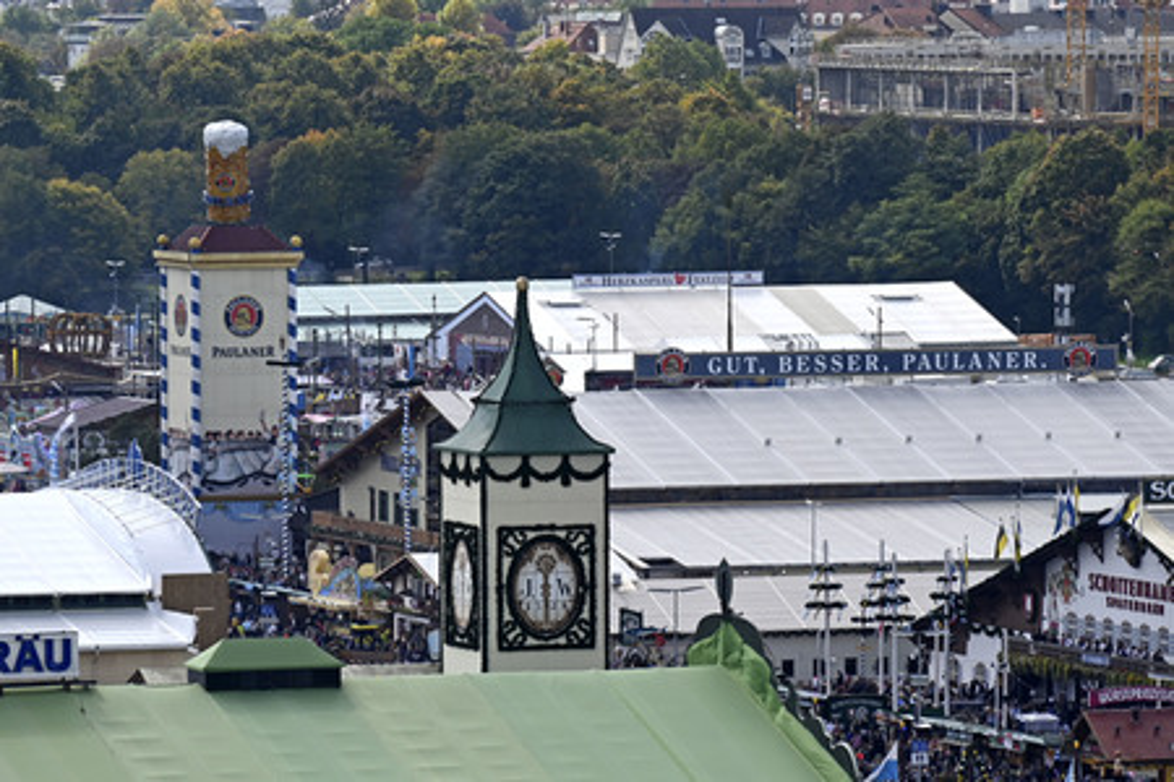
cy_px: 391
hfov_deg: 6.9
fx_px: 9783
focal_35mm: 300
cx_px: 587
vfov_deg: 4.6
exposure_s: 1/1000
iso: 250
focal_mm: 200
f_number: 6.3
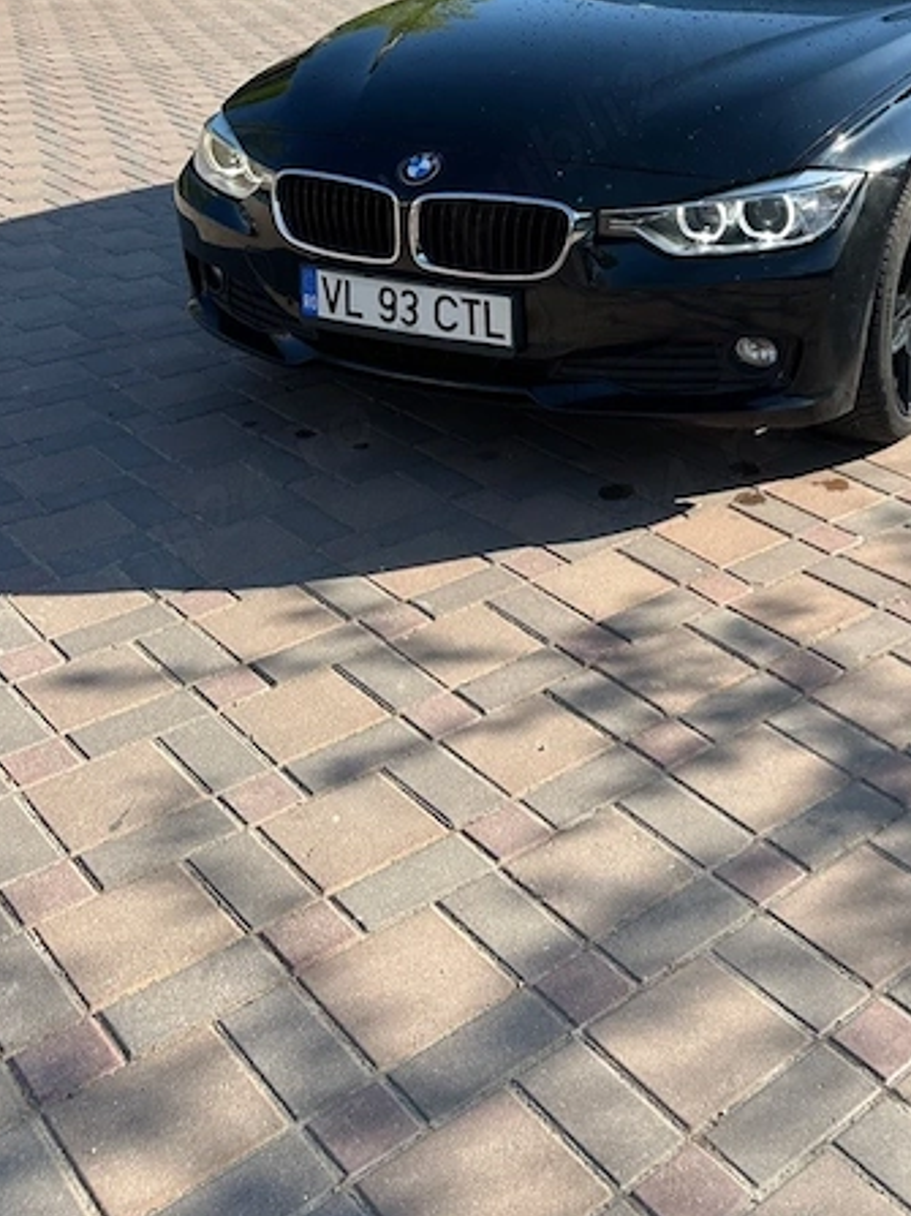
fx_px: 1510
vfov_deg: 41.2
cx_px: 729
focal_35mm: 43
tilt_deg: -14.6
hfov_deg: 32.7
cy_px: 174
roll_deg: -0.6
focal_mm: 6.86
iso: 80
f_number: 1.78
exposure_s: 1/2591
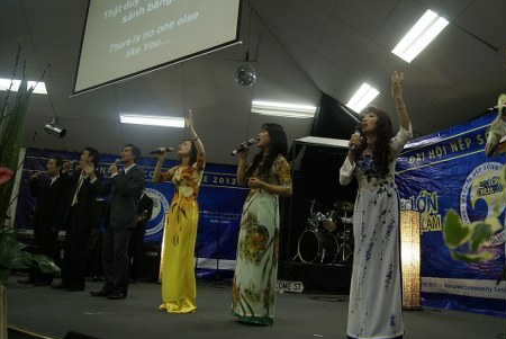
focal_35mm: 33
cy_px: 152
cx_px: 308
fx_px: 464
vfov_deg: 40.0
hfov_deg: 56.7
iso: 250
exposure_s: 1/30
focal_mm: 18
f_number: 3.5
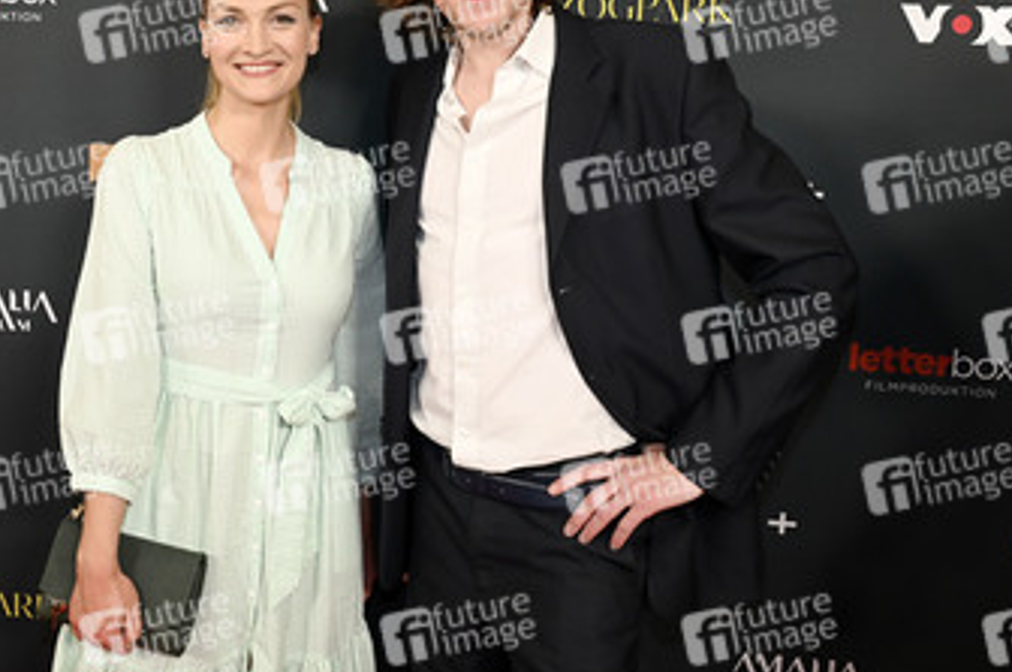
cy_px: 253
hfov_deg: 45.1
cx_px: 378
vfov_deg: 31.0
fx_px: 1207
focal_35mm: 43
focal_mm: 32
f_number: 6.3
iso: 1250
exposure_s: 1/160
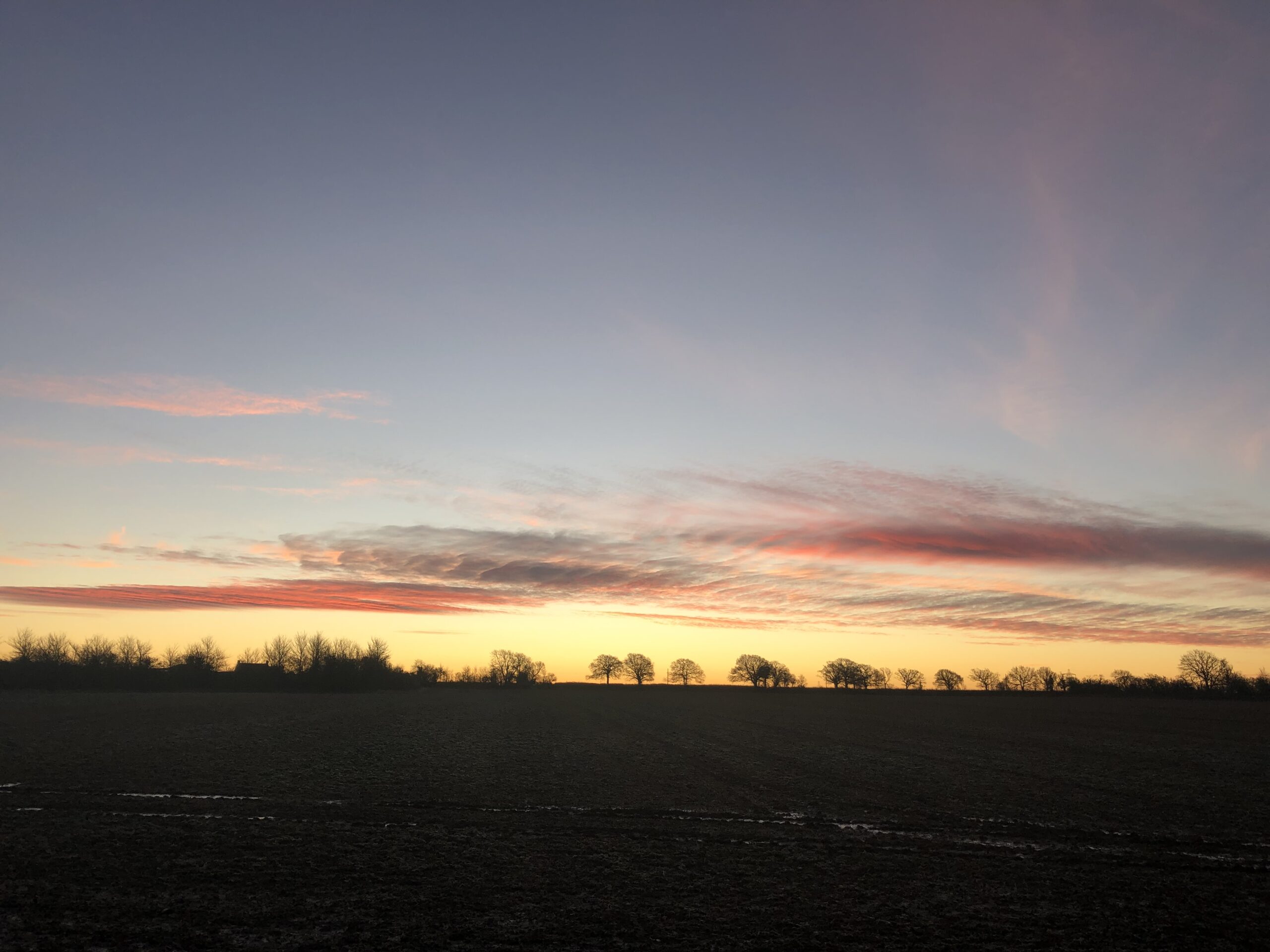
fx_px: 1027
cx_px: 635
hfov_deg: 63.4
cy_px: 476
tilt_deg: +12.4
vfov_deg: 49.7
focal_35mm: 28
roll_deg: -0.8
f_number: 1.8
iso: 25
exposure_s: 1/120
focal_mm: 3.99
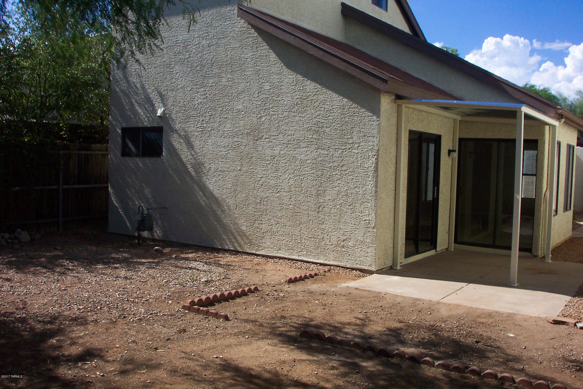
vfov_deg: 37.9
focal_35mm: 35
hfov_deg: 54.4
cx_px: 292
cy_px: 194
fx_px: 567
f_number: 9.5
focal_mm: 7.5
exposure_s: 1/250
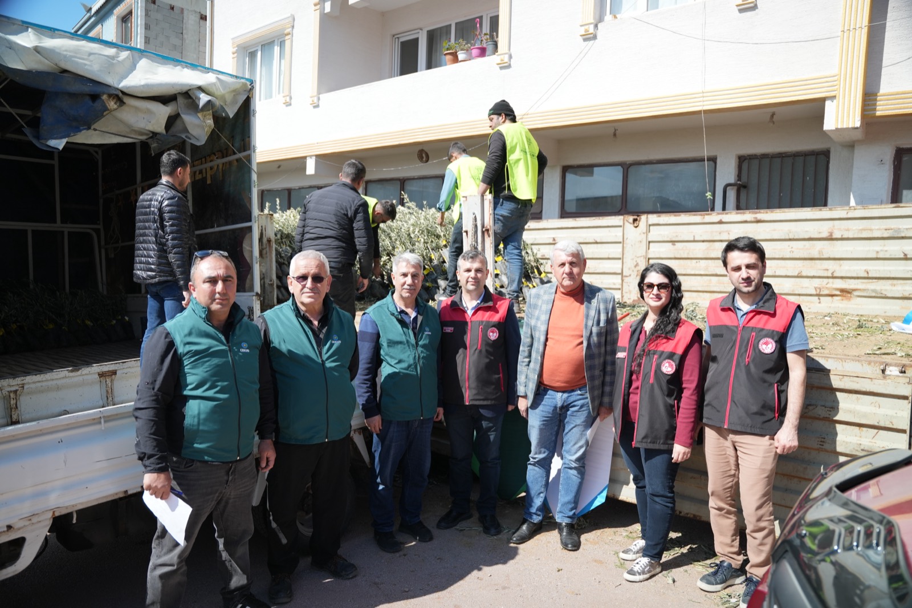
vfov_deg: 53.1
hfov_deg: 73.8
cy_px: 304
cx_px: 456
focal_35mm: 24
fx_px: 608
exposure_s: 1/100
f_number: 2.8
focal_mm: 24
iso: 320
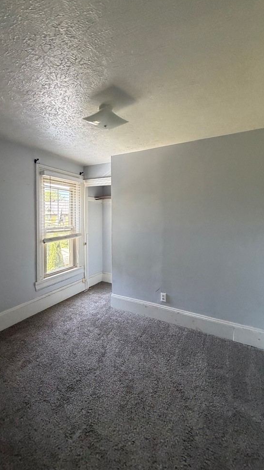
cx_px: 113
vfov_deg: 99.3
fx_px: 199
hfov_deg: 66.7
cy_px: 225
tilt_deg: -0.3
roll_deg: +0.7
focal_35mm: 16
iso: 320
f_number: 2.2
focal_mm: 2.22
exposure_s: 1/71
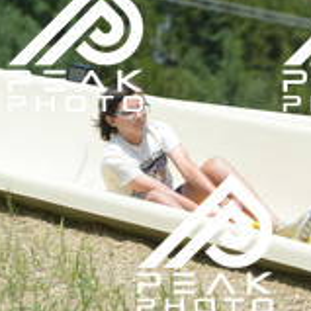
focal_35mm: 418
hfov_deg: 4.2
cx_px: 213
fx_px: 4249
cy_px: 232
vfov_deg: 4.2
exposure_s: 1/640
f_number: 6.3
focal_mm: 195
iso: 200
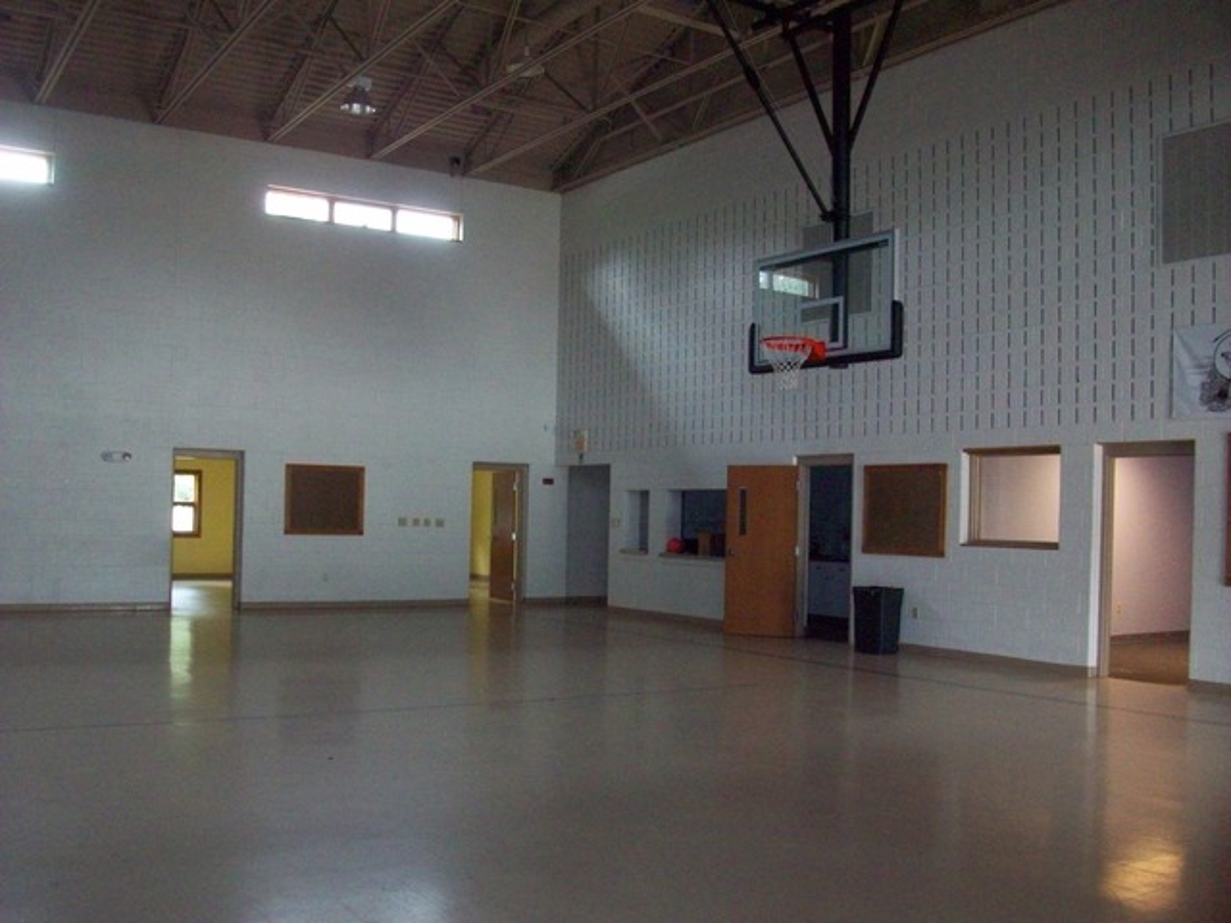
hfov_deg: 54.0
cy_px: 462
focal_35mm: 34
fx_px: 1209
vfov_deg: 41.8
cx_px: 616
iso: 320
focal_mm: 5.7
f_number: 2.8
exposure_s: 1/60
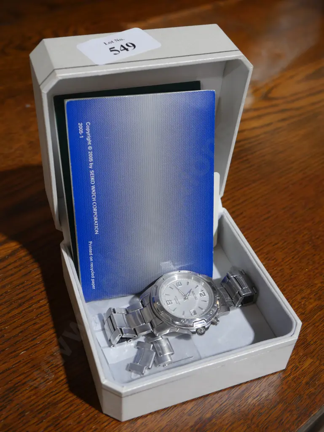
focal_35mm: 40
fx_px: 499
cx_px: 162
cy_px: 216
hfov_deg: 36.0
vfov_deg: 46.8
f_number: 4.4
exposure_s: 1/60
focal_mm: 20
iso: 400
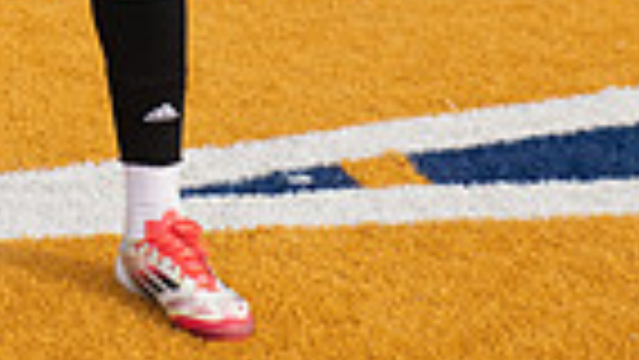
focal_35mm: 159
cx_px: 9
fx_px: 2695
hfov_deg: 13.3
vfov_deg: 7.1
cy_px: -567
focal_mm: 48
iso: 100
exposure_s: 1/400
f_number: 7.1
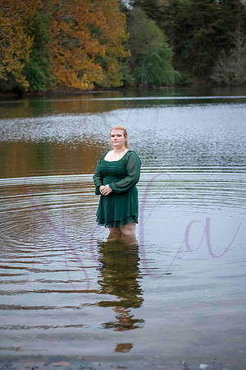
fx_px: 820
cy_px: 185
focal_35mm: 80
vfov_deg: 25.4
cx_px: 123
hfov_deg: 17.1
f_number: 4
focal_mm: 80
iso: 1600
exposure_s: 1/320
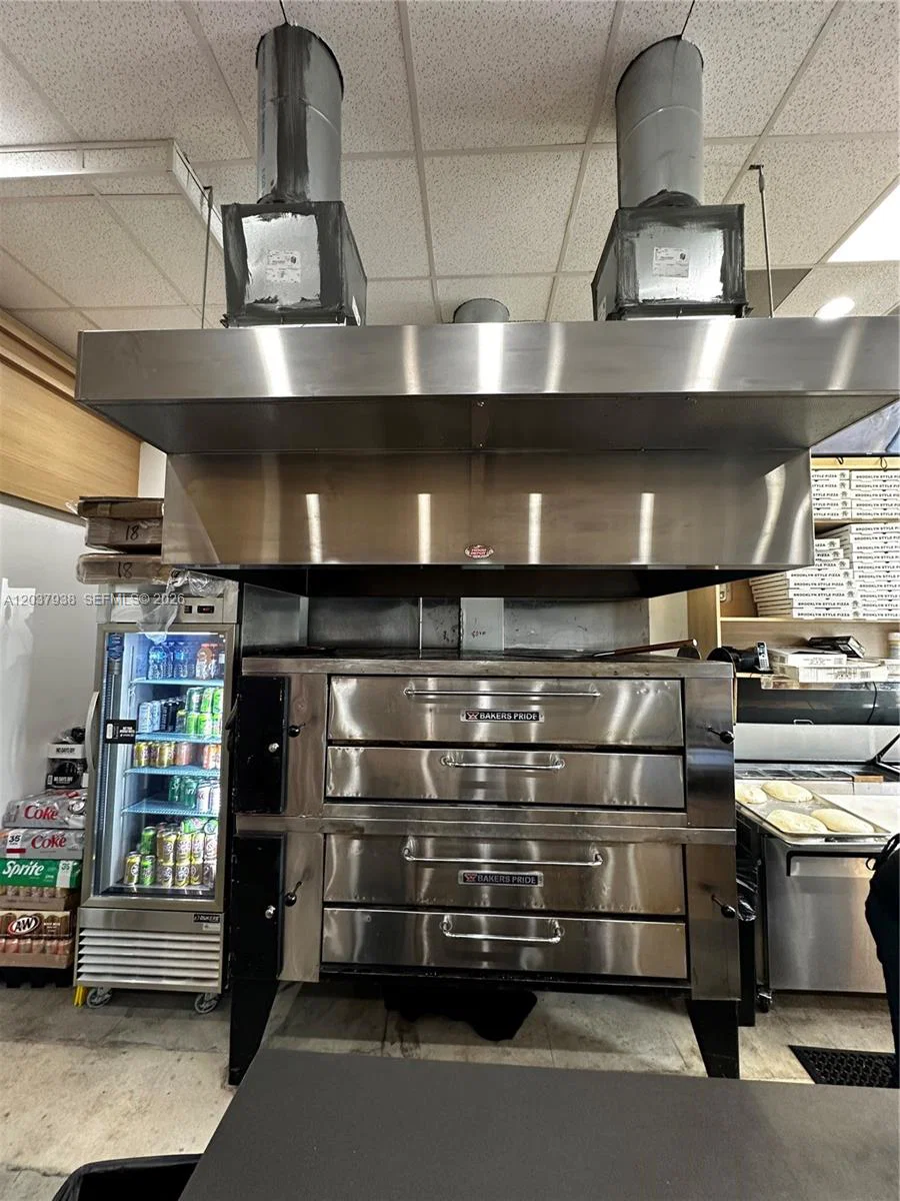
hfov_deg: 85.7
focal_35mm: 14
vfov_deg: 102.1
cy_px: 600
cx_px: 450
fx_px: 485
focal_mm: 2.22
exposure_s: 1/60
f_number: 2.2
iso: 250
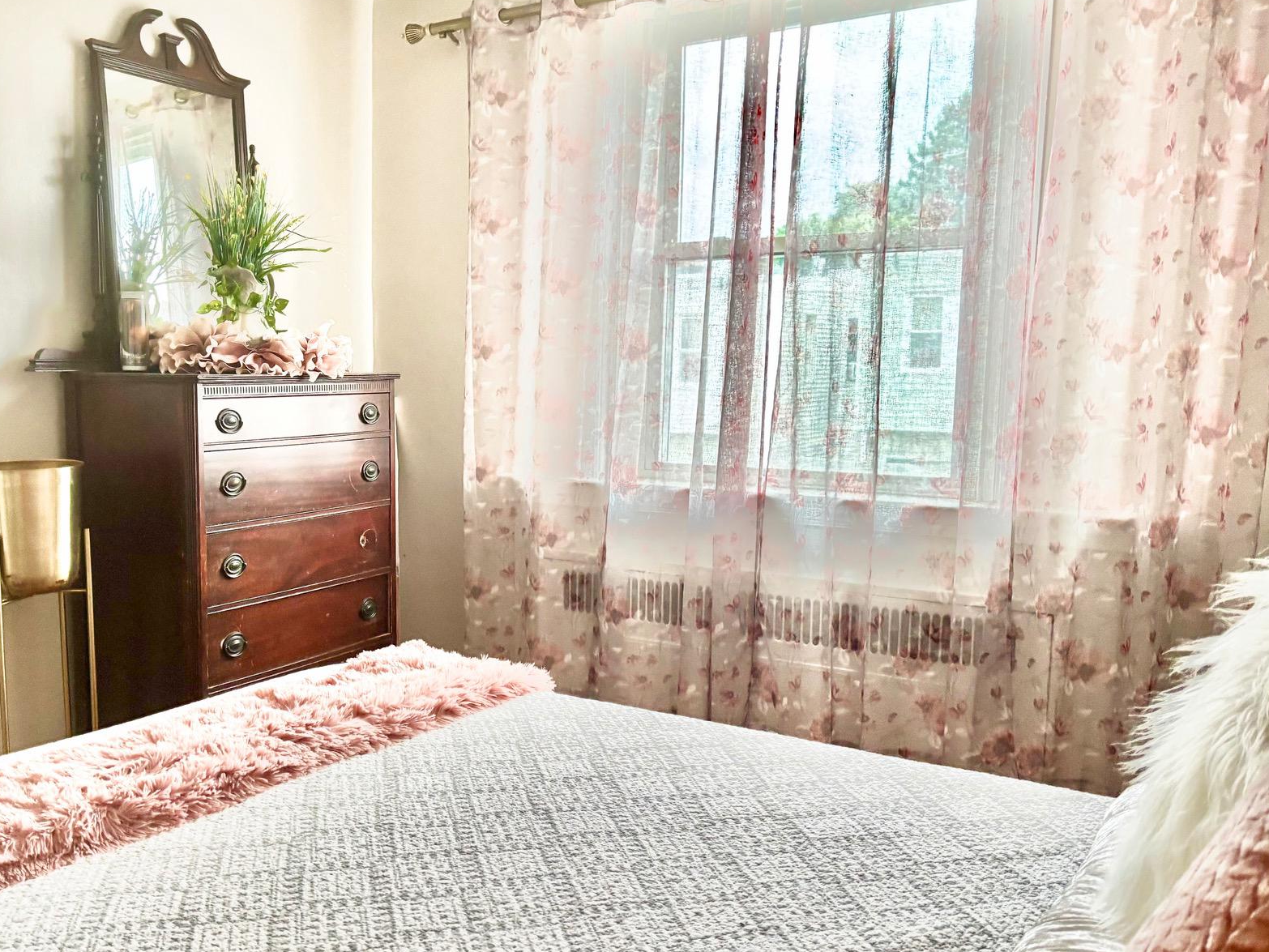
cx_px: 457
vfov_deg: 41.8
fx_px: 1247
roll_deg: -1.2
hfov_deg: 53.2
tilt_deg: -7.3
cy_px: 507
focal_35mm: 34
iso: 160
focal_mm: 5.96
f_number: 1.6
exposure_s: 1/60
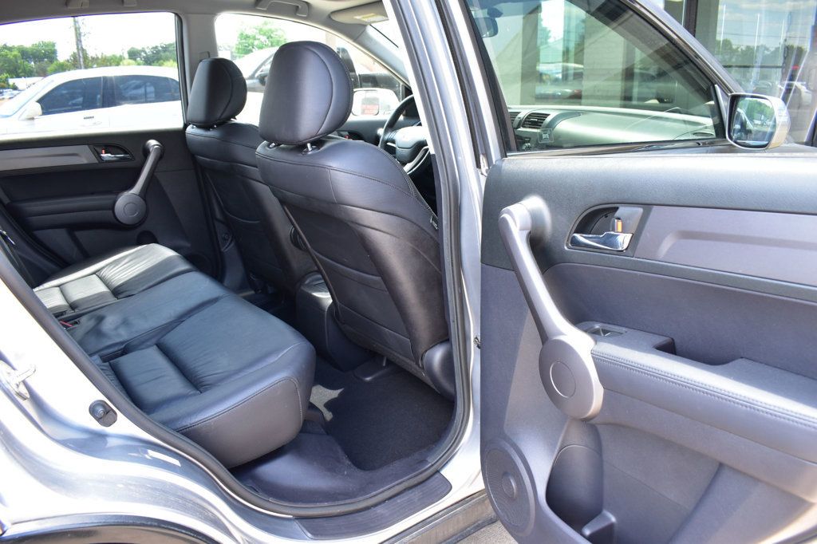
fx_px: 613
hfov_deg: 67.4
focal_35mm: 27
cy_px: 272
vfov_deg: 47.9
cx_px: 408
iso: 400
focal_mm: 18
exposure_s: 1/40
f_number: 7.1
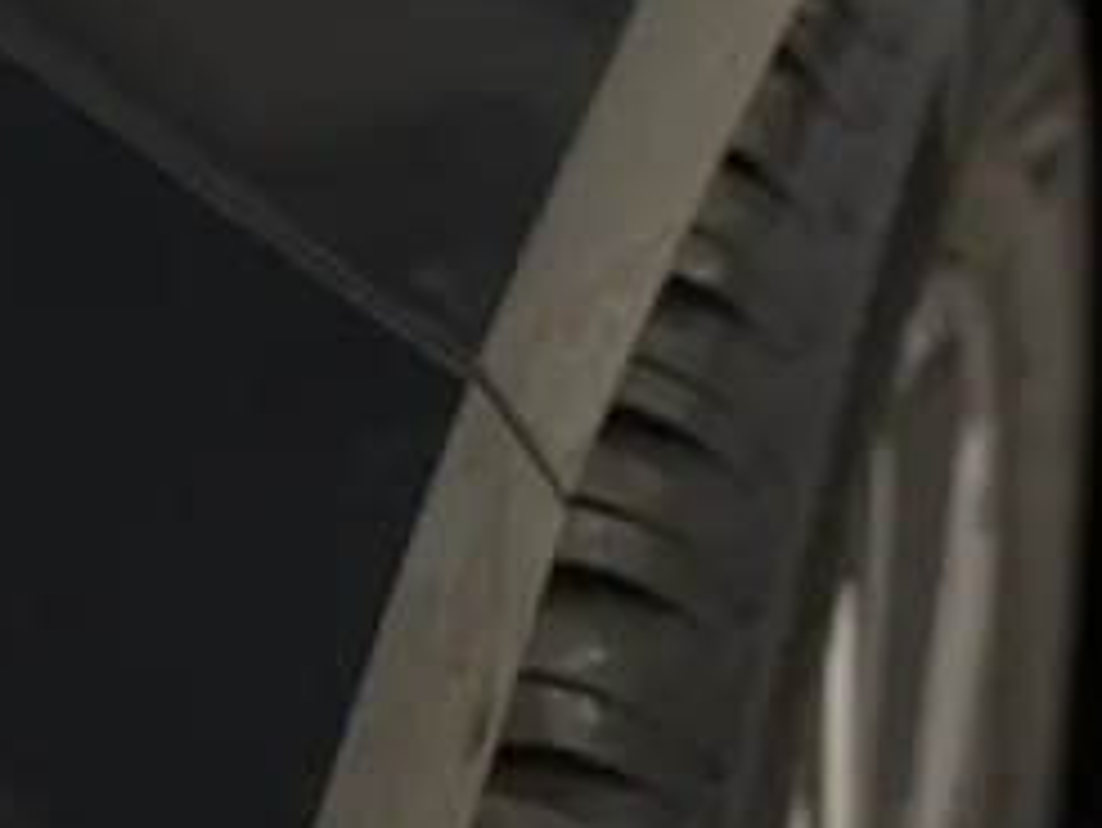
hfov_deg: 6.5
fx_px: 8982
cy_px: 1008
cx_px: -2110
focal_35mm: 282
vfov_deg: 5.3
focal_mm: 6.93
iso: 100
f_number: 1.8
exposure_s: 1/1949
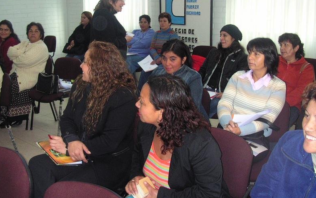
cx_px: 156
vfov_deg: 31.9
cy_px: 85
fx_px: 344
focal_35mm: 40
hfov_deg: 49.3
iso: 246
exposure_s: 1/60
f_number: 2.7
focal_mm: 5.6
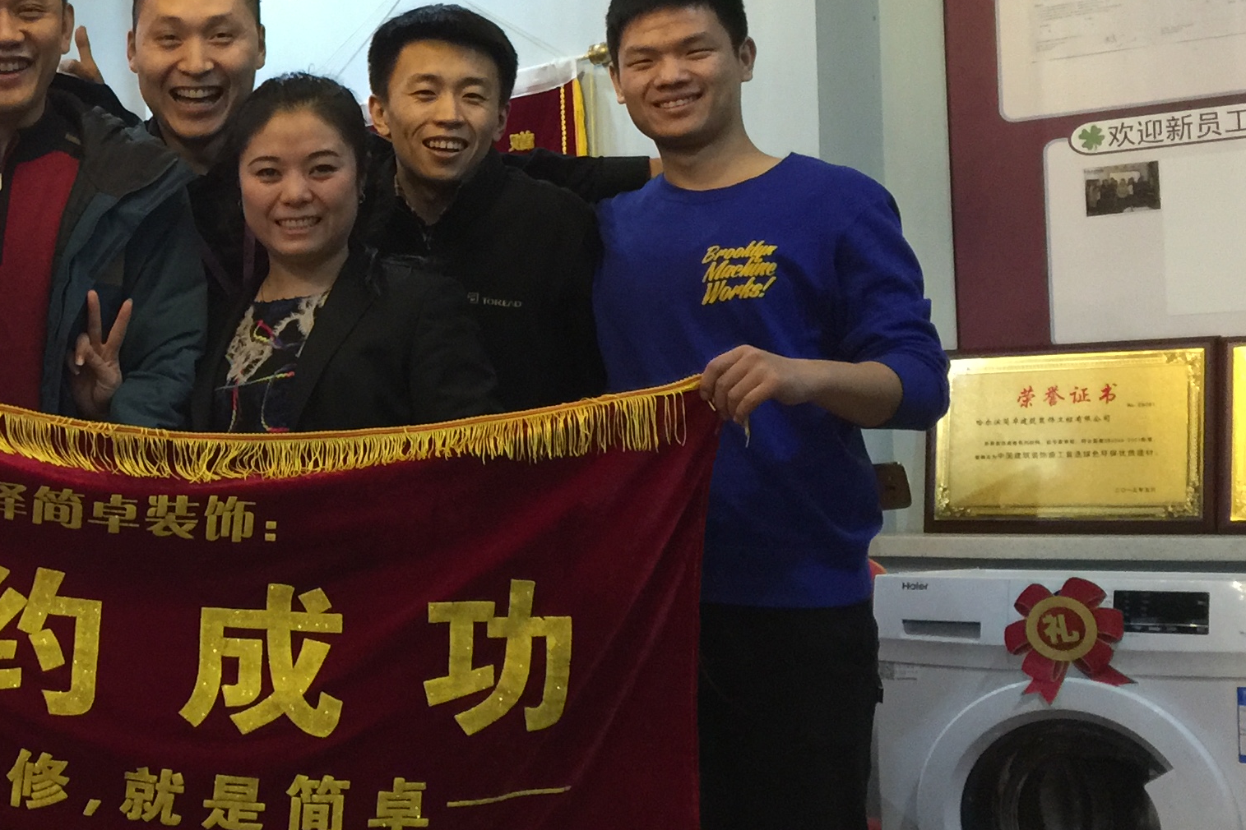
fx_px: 2250
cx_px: -12
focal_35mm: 65
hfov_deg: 28.9
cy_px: 403
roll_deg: -0.3
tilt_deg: +1.9
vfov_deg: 20.9
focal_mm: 4.15
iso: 125
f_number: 2.2
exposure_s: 1/10
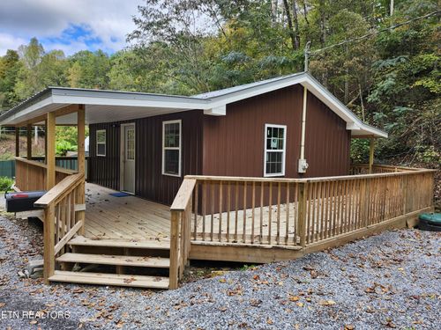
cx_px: 220
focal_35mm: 23
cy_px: 165
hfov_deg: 73.9
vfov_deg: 58.9
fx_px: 293
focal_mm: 5.54
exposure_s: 1/180
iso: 25
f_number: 1.8
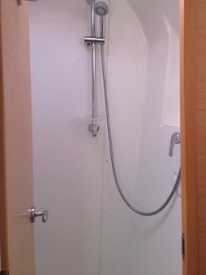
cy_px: 114
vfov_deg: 47.6
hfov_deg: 36.8
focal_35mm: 39
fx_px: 309
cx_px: 111
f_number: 2.4
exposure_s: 1/24
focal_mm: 4.12
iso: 50
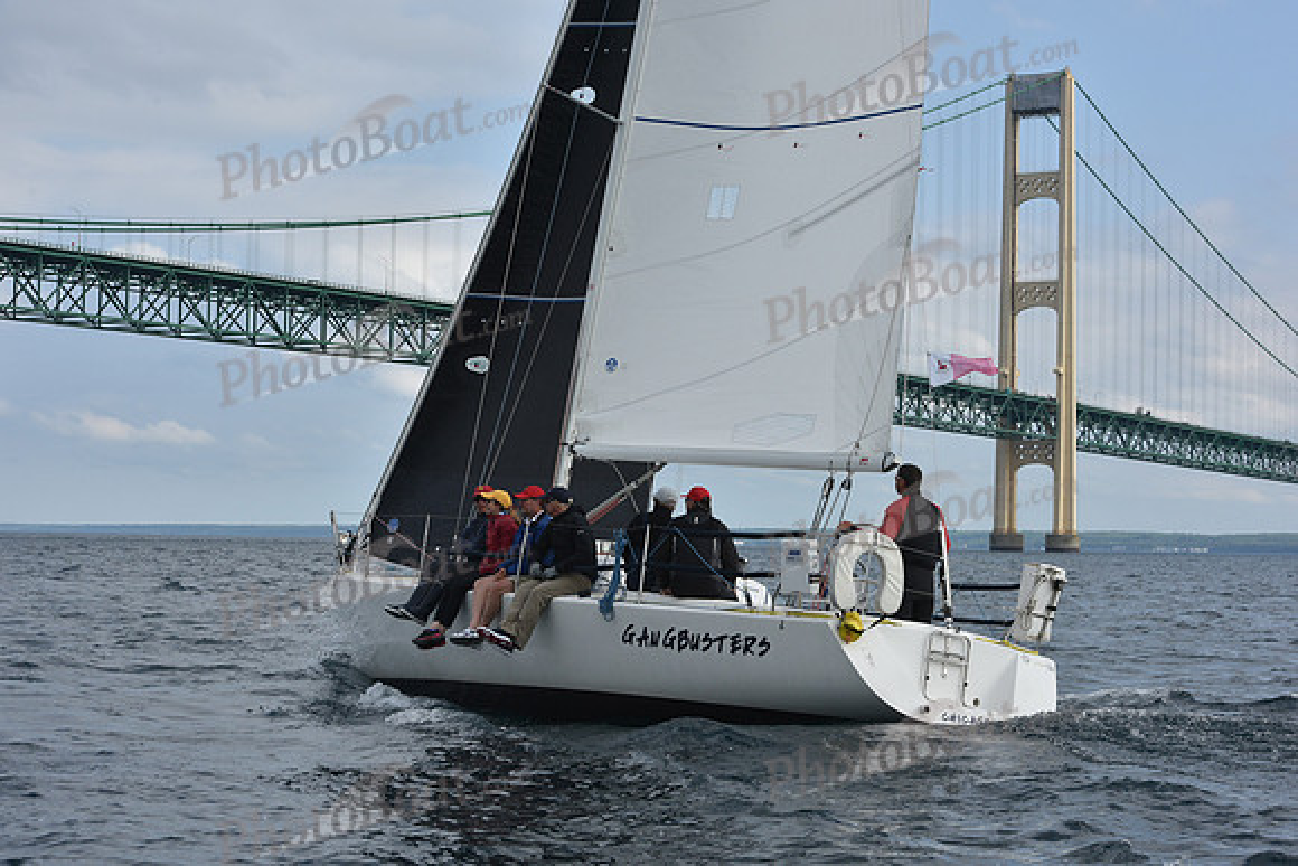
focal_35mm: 70
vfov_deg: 19.5
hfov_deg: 28.8
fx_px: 2524
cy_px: 433
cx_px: 649
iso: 400
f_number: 11
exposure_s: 1/800
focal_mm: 70
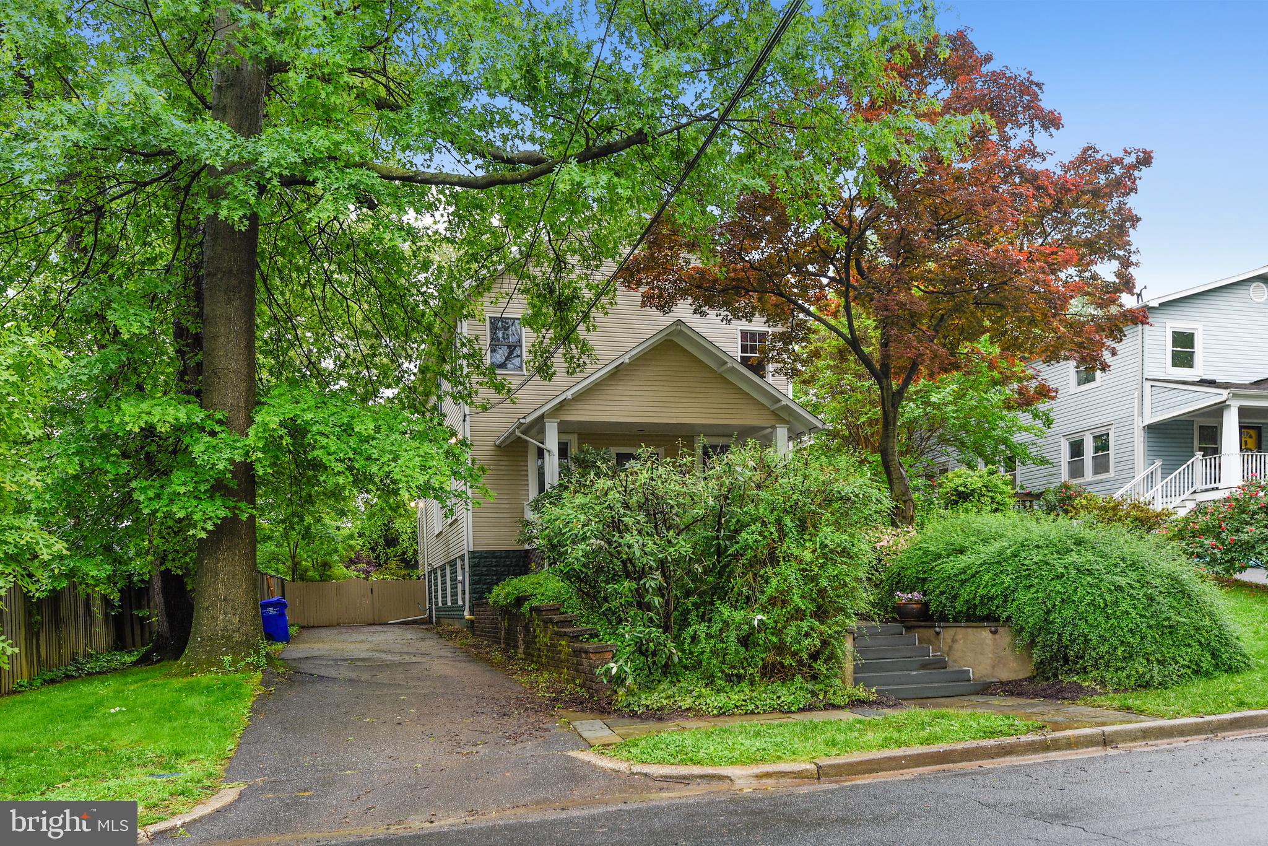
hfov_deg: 69.4
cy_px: 423
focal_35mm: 26
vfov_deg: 49.6
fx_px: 916
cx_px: 634
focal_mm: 26
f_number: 5
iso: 100
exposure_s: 1/100
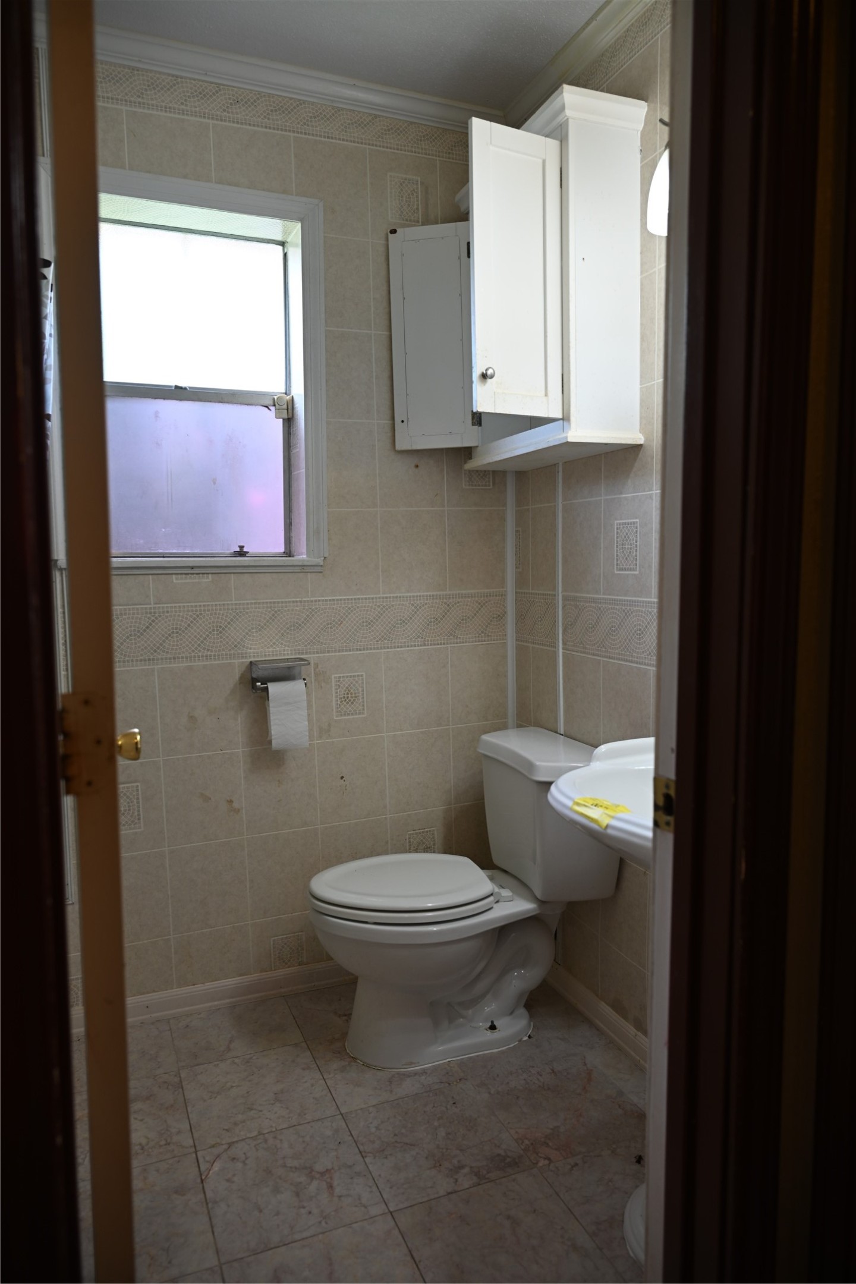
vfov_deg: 73.7
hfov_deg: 53.1
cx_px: 428
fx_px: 856
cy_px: 642
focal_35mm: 24
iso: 160
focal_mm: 24
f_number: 4
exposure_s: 1/25
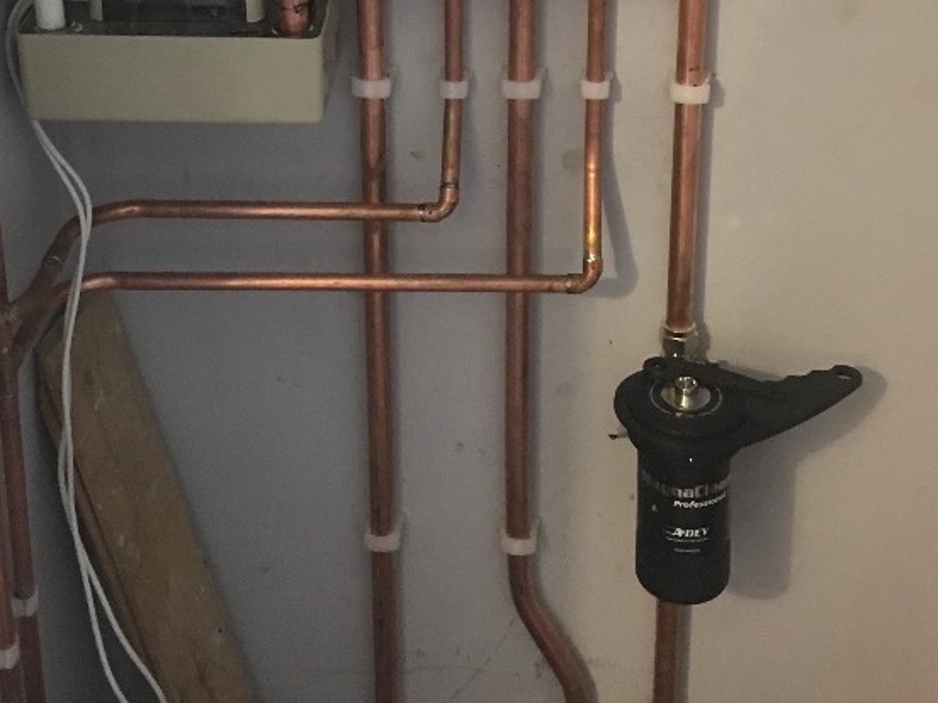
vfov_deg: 22.2
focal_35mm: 63
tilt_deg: -19.1
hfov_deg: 30.7
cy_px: -41
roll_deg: +0.0
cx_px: 442
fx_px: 1707
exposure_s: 1/8
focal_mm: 4.15
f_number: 2.2
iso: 100
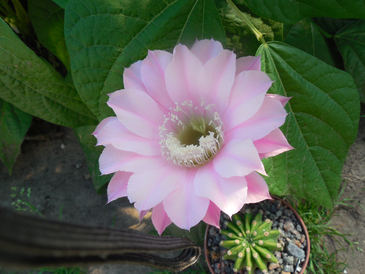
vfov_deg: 45.4
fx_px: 327
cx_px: 182
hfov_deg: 58.4
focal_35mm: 31
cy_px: 137
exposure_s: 1/160
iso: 125
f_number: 3.6
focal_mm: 5.6
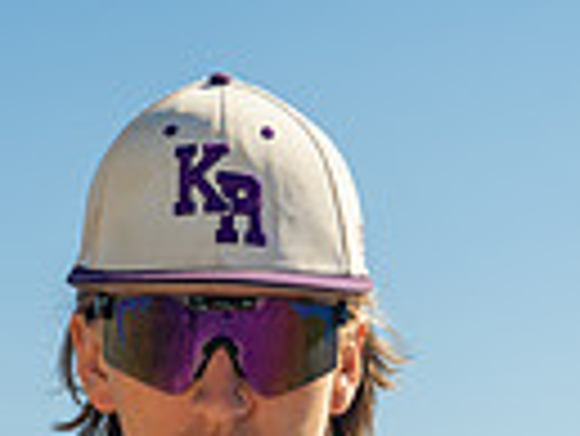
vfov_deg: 6.6
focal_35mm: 218
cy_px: 948
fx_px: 3656
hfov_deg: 9.1
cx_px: 243
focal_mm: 65
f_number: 5.6
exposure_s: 1/125
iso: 100
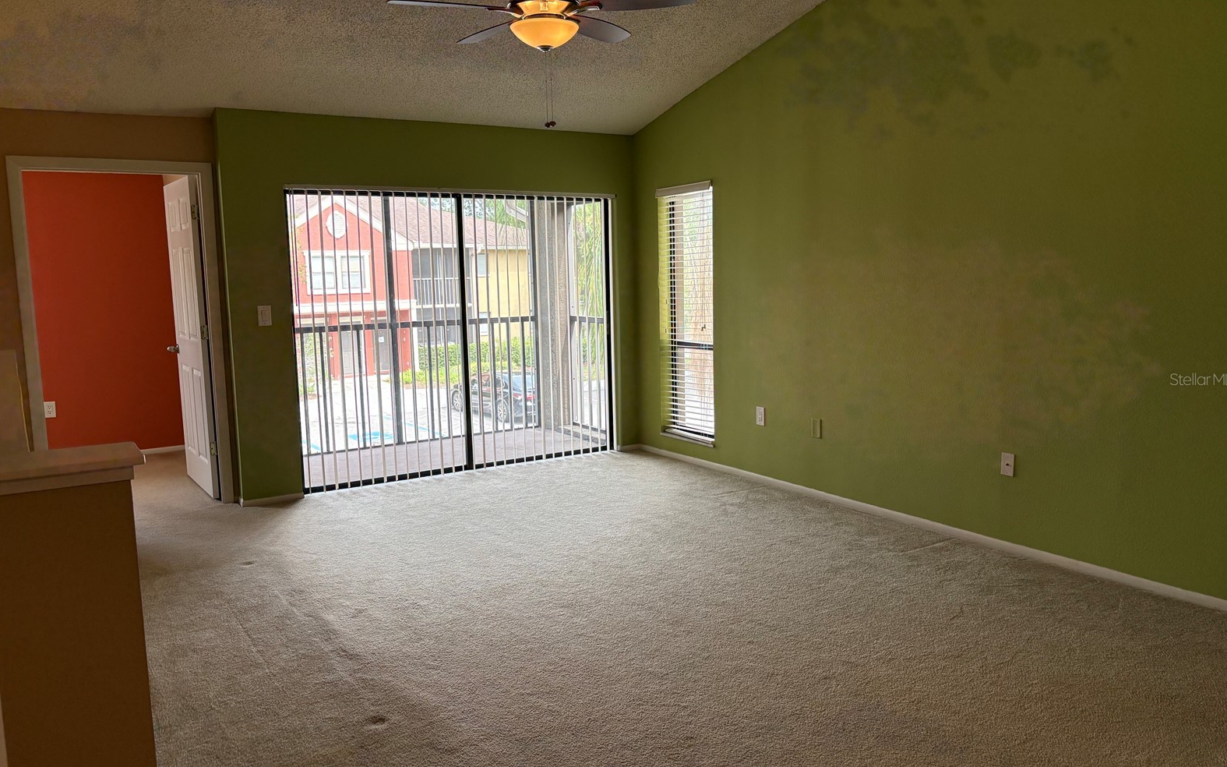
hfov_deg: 66.5
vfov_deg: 44.5
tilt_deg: -8.2
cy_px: 379
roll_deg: +1.1
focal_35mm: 28
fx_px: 936
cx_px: 620
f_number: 1.6
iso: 125
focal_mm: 5.96
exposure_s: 1/241
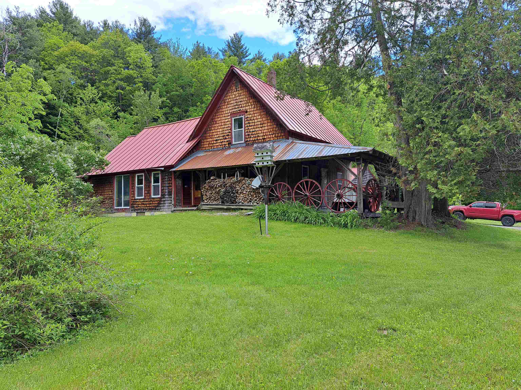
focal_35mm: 24
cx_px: 260
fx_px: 361
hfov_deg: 71.6
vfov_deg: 56.8
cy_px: 195
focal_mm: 5.23
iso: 50
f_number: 1.8
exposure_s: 1/255
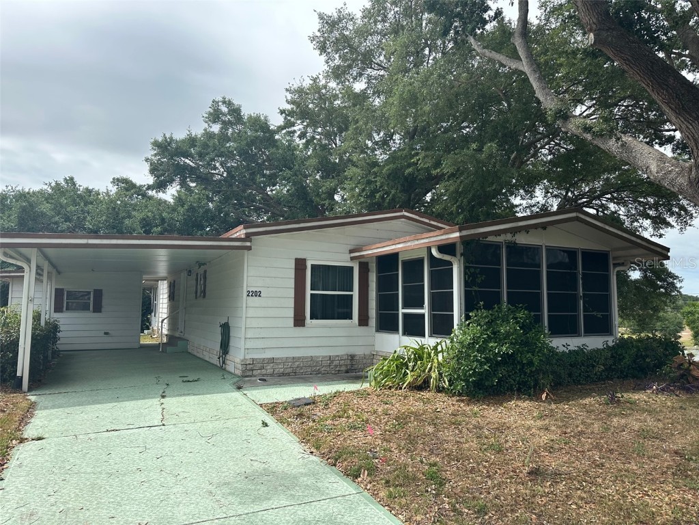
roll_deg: -0.5
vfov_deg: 56.8
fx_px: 485
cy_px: 262
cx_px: 350
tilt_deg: +4.9
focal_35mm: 24
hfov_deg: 71.6
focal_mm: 6.86
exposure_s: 1/4016
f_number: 1.78
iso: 80
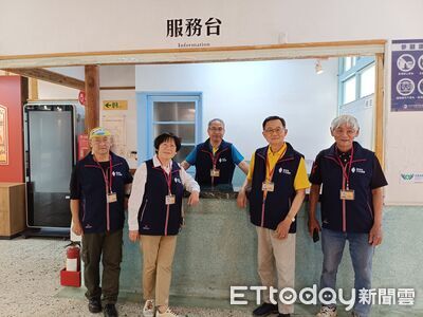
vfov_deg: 53.1
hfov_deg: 67.3
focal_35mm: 26
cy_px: 158
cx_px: 212
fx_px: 318
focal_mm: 4.94
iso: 551
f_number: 1.5
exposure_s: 1/60
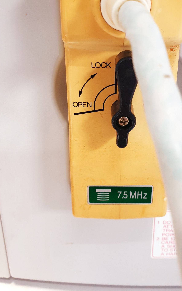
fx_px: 294
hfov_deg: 34.2
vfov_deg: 52.3
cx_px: 116
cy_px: 115
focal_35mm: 37
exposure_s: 1/25
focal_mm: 4.3
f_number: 2.4
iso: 250
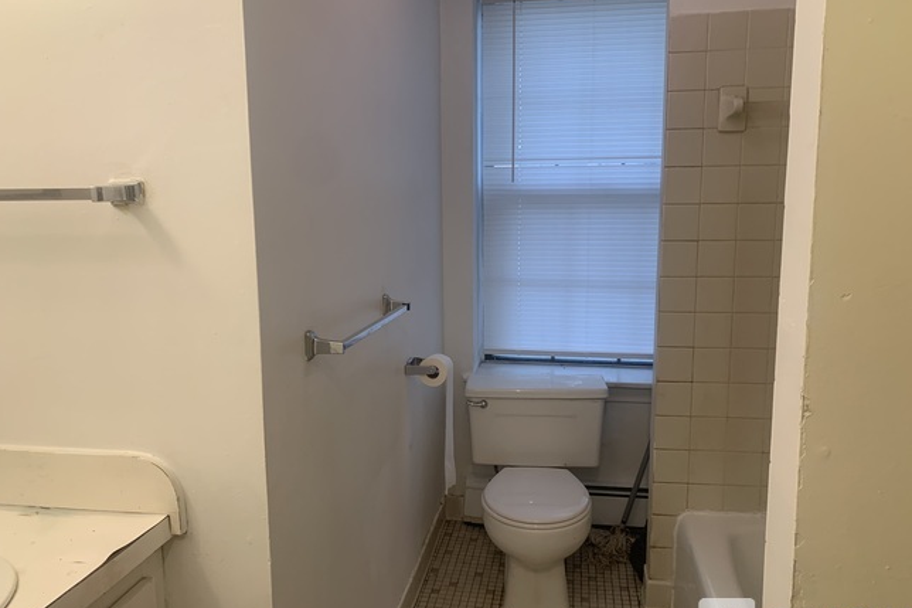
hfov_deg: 65.5
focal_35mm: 28
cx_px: 455
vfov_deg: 46.4
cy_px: 300
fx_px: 709
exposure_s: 1/60
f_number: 1.8
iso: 80
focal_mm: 4.25
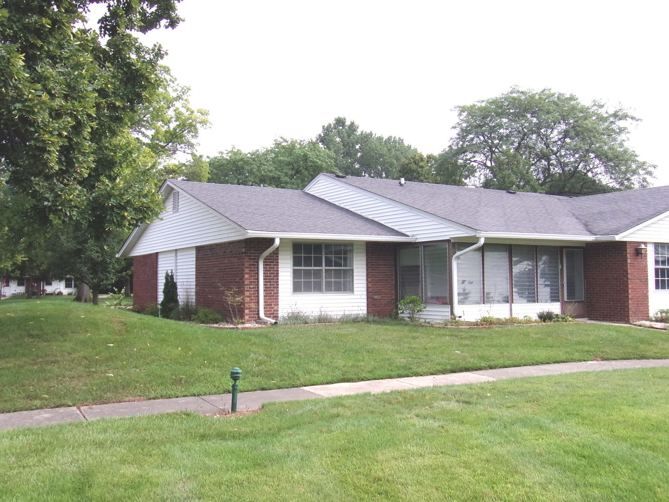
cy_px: 251
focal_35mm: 34
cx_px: 334
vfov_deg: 41.8
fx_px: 657
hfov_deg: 54.0
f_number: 11.6
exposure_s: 1/140
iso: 200
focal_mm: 6.1
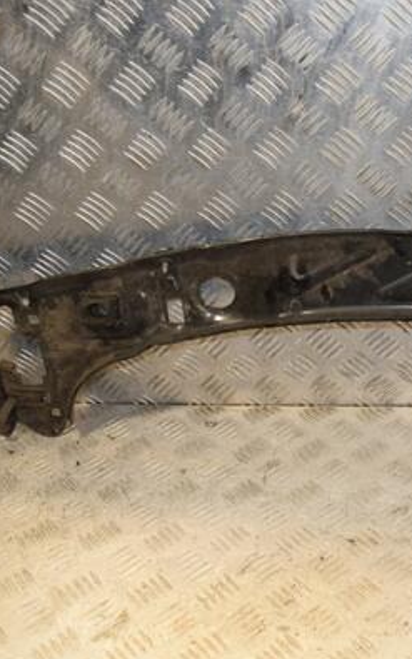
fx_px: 876
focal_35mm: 49
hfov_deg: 25.0
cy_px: 330
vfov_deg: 41.2
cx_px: 430
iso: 800
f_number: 6.3
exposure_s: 1/200
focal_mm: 21
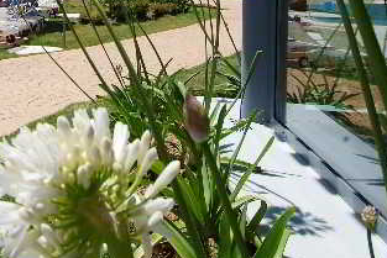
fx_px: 495
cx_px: -1
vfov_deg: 25.9
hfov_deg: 38.0
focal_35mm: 46
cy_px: -59
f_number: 8
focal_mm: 12
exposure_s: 1/350
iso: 100
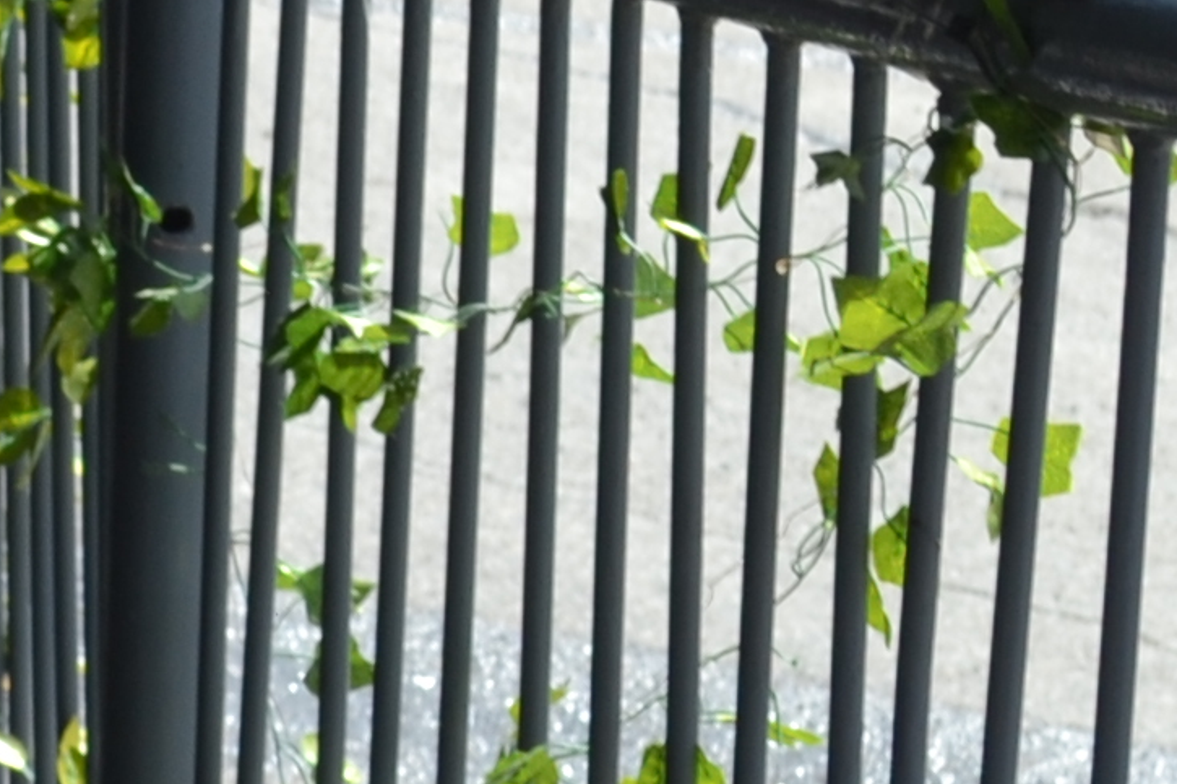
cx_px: -1119
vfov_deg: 4.5
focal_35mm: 305
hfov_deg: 6.6
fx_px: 9969
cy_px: 141
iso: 100
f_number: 6.3
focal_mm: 32
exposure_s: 1/160
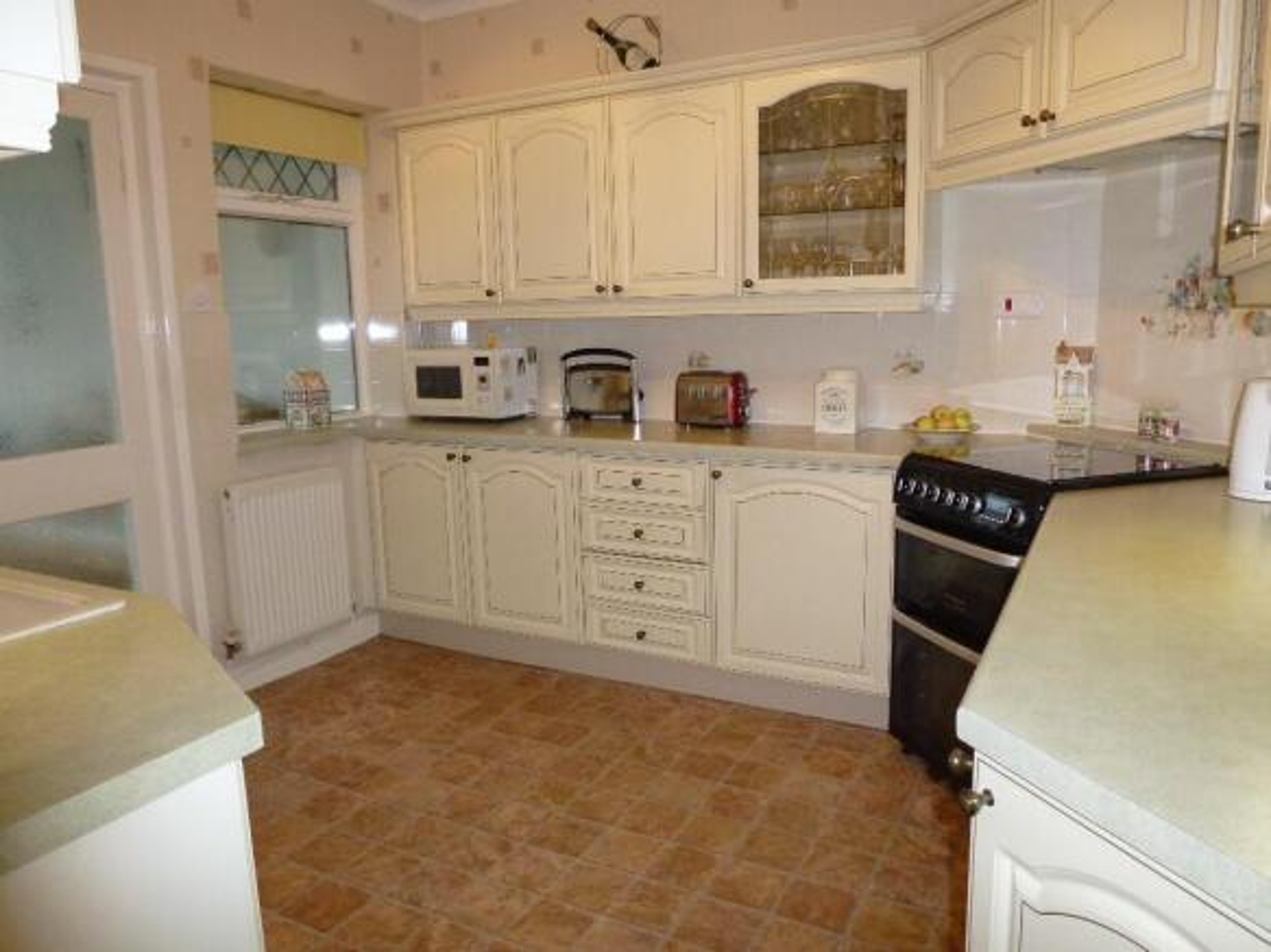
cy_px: 476
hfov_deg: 71.6
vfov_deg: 56.8
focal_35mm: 24
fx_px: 881
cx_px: 636
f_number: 3.3
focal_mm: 4.3
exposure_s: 1/60
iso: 200
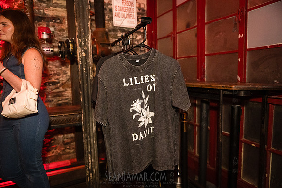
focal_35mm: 24
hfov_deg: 73.8
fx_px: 188
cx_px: 141
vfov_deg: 53.1
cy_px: 94
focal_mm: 24
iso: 12800
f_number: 3.2
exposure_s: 1/320
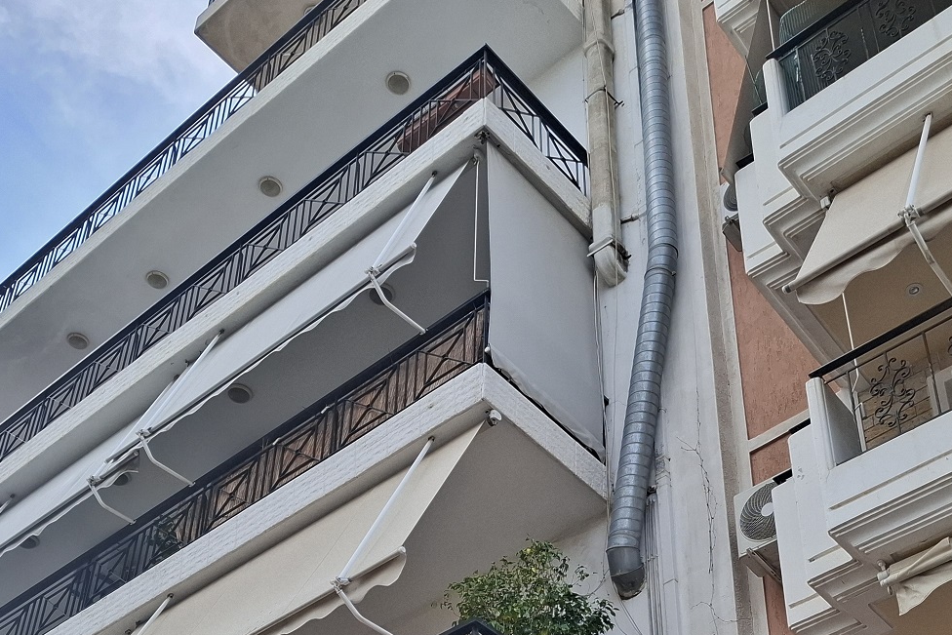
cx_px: 588
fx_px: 1322
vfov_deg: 24.8
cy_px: 731
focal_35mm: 50
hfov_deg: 39.4
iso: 50
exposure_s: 1/997
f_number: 1.8
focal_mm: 5.54
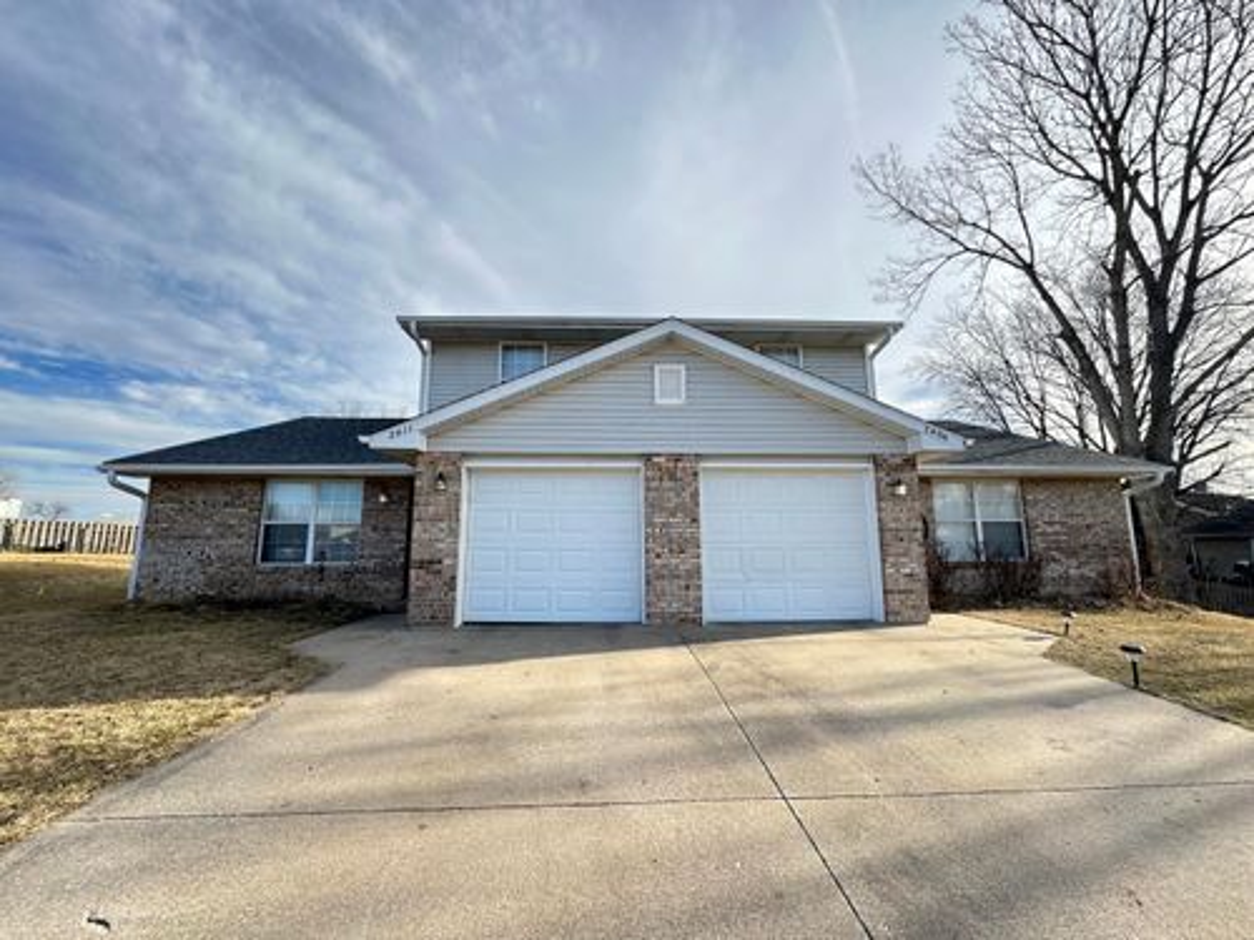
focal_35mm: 14
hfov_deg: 102.1
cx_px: 627
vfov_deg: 85.7
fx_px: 507
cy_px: 470
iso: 40
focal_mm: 2.22
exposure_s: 1/465
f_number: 2.2
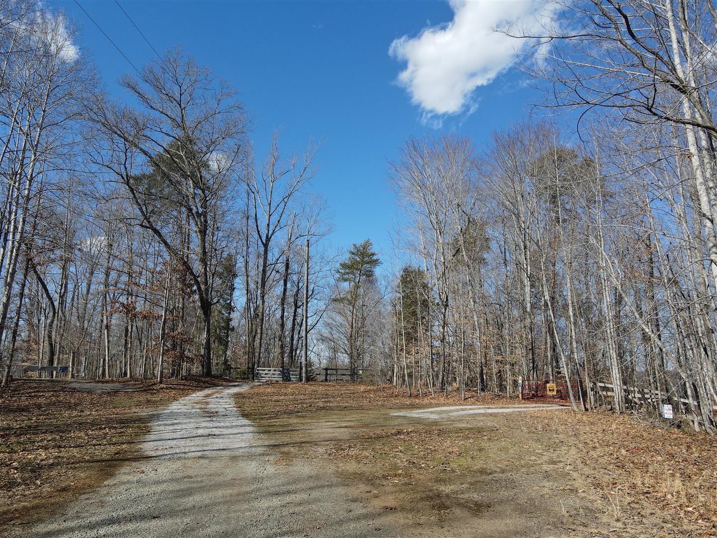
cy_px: 269
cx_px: 358
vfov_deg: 56.8
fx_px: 497
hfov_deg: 71.6
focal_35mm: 24
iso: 100
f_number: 2.8
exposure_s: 1/640
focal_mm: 4.5
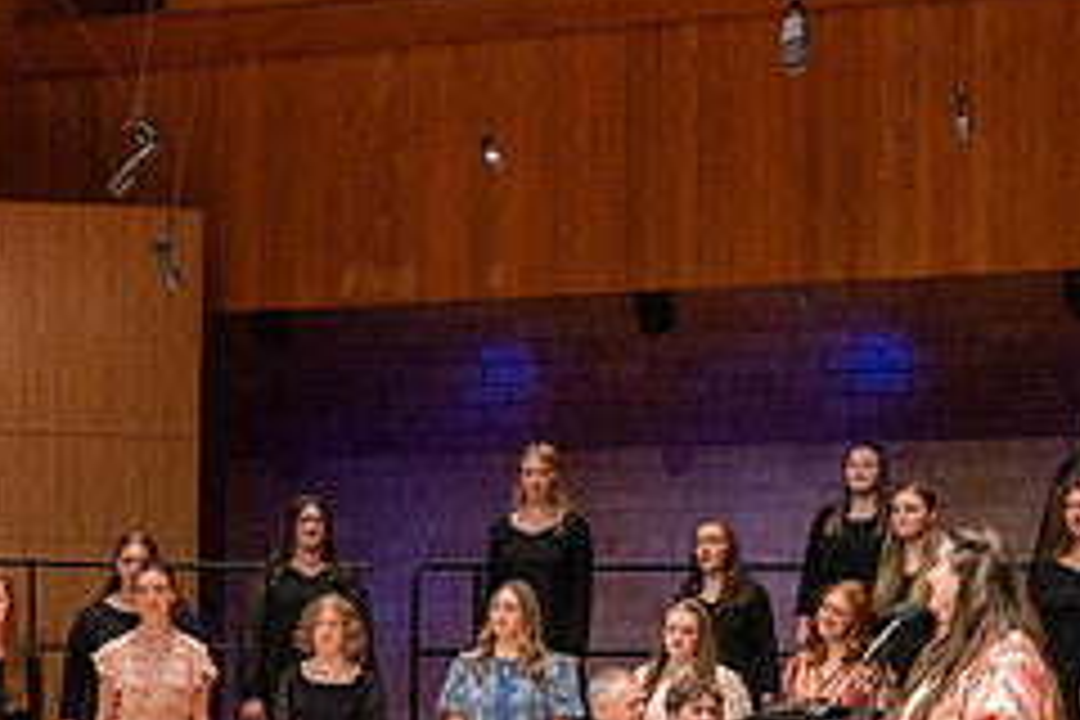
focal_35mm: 169
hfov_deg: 12.1
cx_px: 274
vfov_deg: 8.1
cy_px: 808
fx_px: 5070
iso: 2500
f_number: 4.5
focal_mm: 70
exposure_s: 1/320
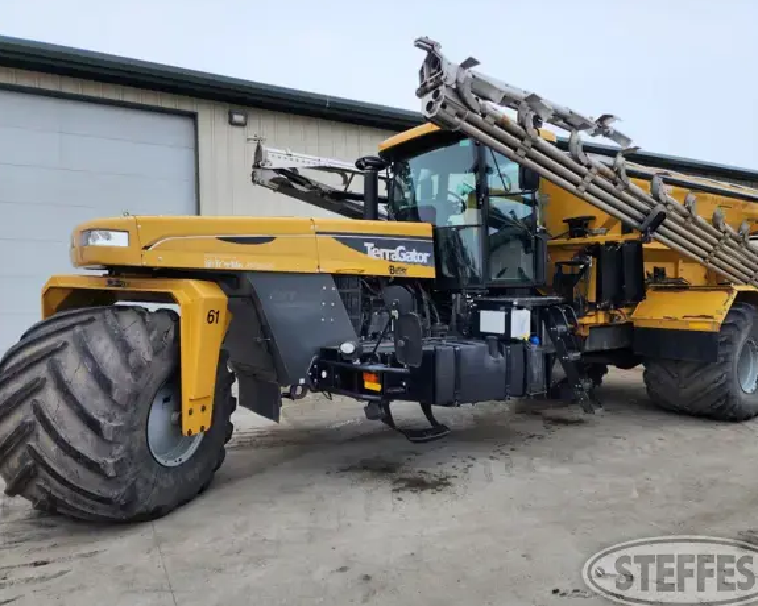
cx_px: 394
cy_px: 310
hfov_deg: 68.1
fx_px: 561
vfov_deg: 56.8
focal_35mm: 25
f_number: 1.8
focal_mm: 6.4
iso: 12
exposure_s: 1/220
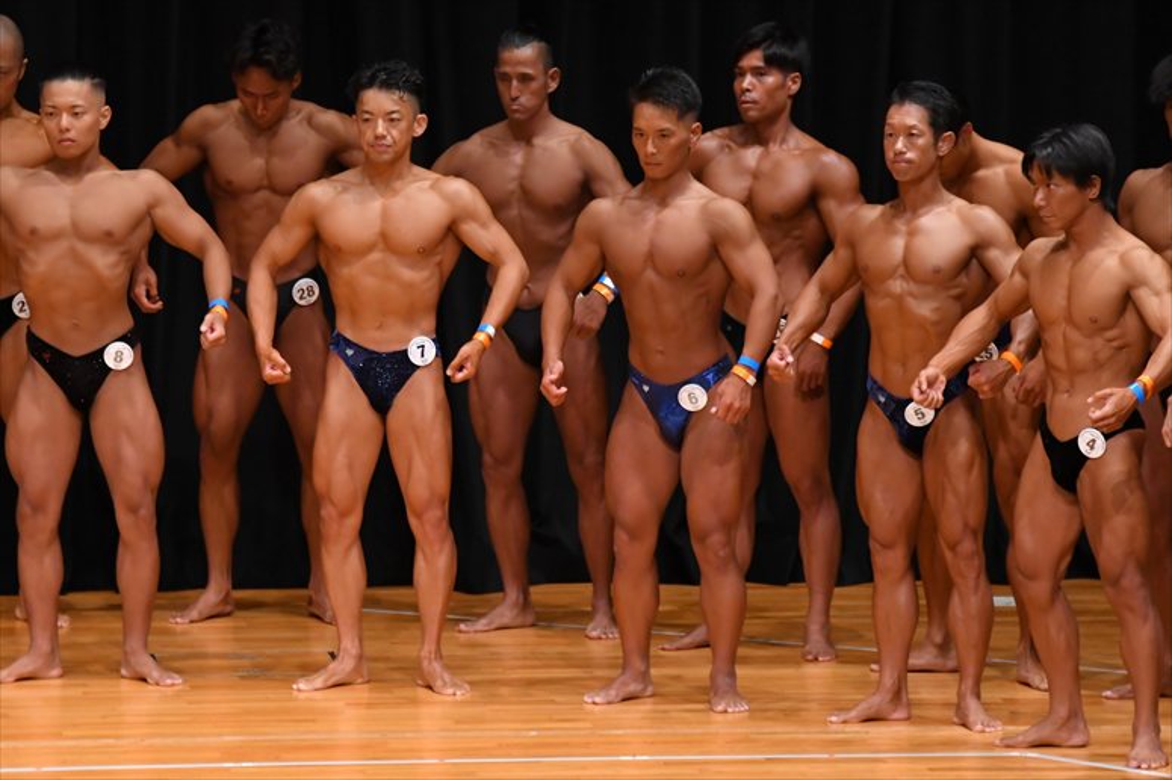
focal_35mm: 285
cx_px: 586
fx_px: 9274
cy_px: 390
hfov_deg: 7.2
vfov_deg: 4.8
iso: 4000
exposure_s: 1/400
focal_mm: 190
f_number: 5.6
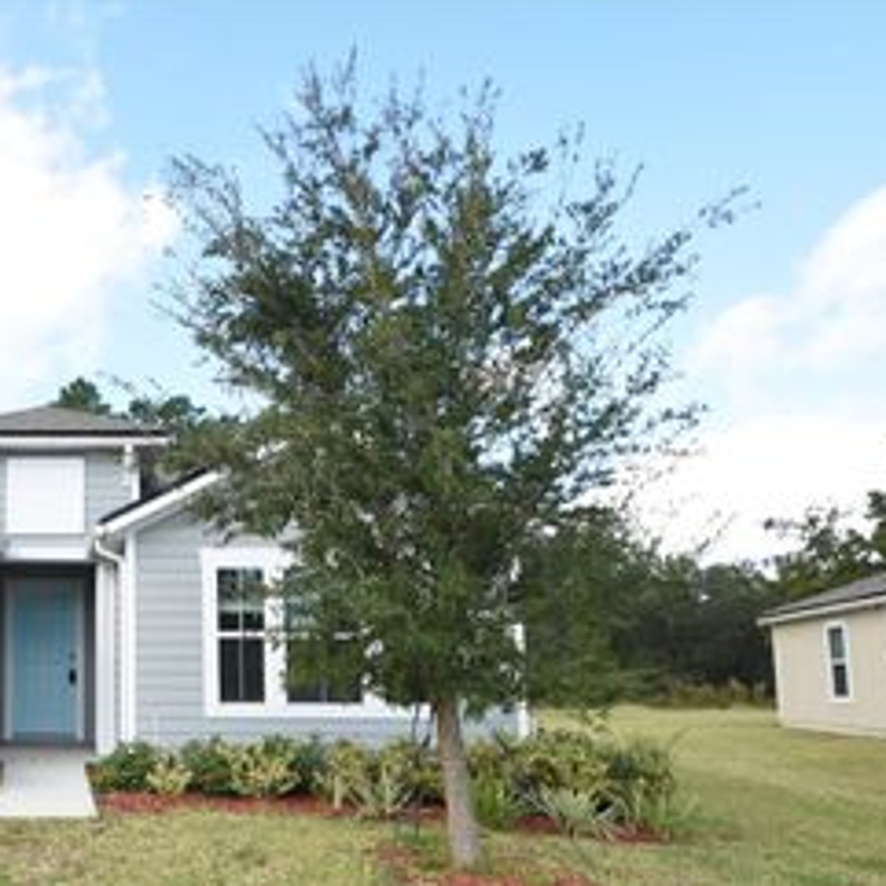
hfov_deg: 45.3
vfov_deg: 52.1
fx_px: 882
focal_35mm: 30
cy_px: 605
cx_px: 4
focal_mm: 11.5
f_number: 6.3
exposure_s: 1/160
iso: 100
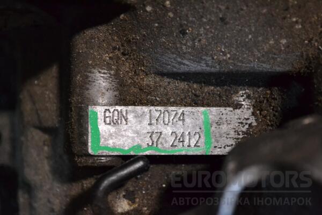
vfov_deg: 16.6
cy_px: 108
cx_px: 161
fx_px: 738
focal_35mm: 82
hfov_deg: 24.6
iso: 3200
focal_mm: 55
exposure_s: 1/100
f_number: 5.6
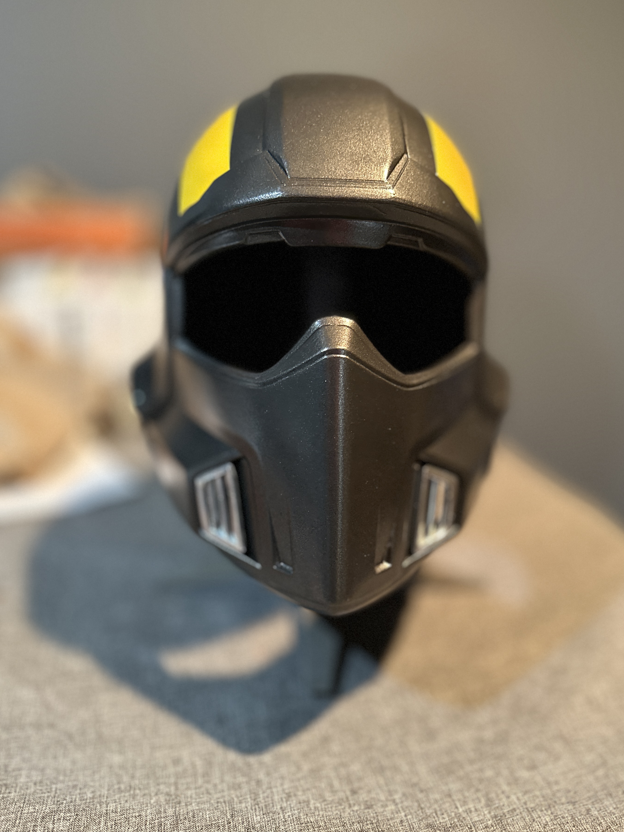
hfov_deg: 51.2
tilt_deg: -19.3
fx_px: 649
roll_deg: -3.3
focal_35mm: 27
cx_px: 350
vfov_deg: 65.3
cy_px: 429
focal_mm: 6.86
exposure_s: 1/30
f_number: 1.78
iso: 1000
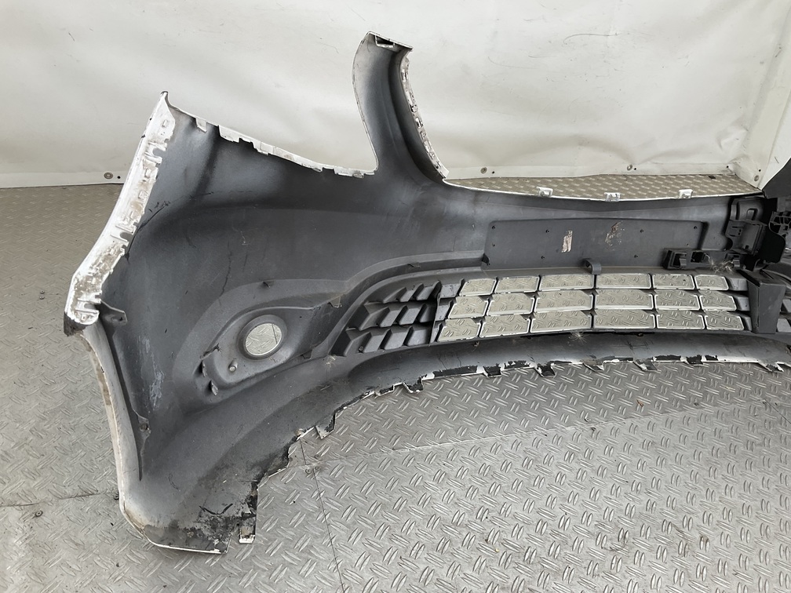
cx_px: 396
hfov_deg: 61.7
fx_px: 663
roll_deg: -10.2
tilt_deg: -32.1
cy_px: 296
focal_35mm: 29
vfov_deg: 48.2
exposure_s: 1/101
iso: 16
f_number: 1.8
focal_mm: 3
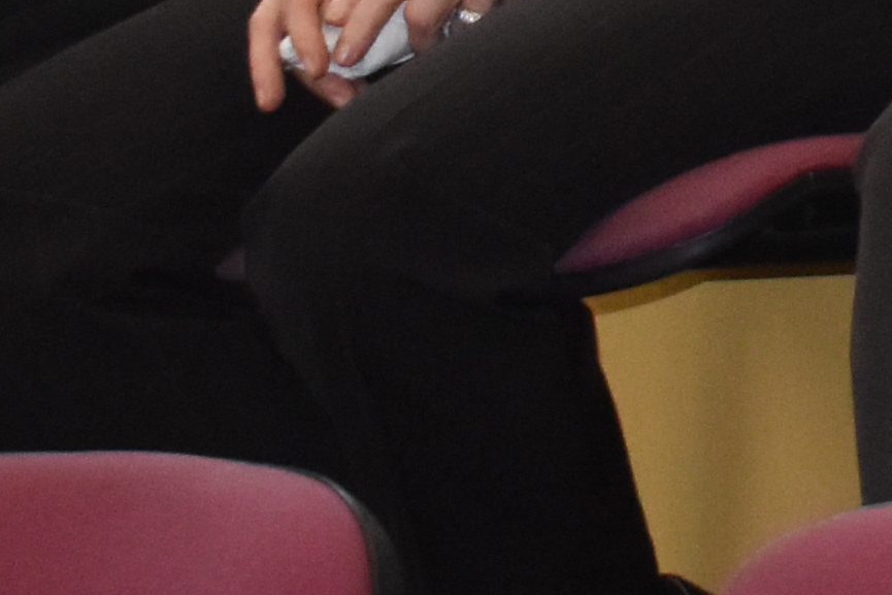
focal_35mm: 333
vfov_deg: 4.1
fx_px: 8252
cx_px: 1930
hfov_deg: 6.0
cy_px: -592
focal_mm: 32
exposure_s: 1/60
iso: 1600
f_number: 4.5
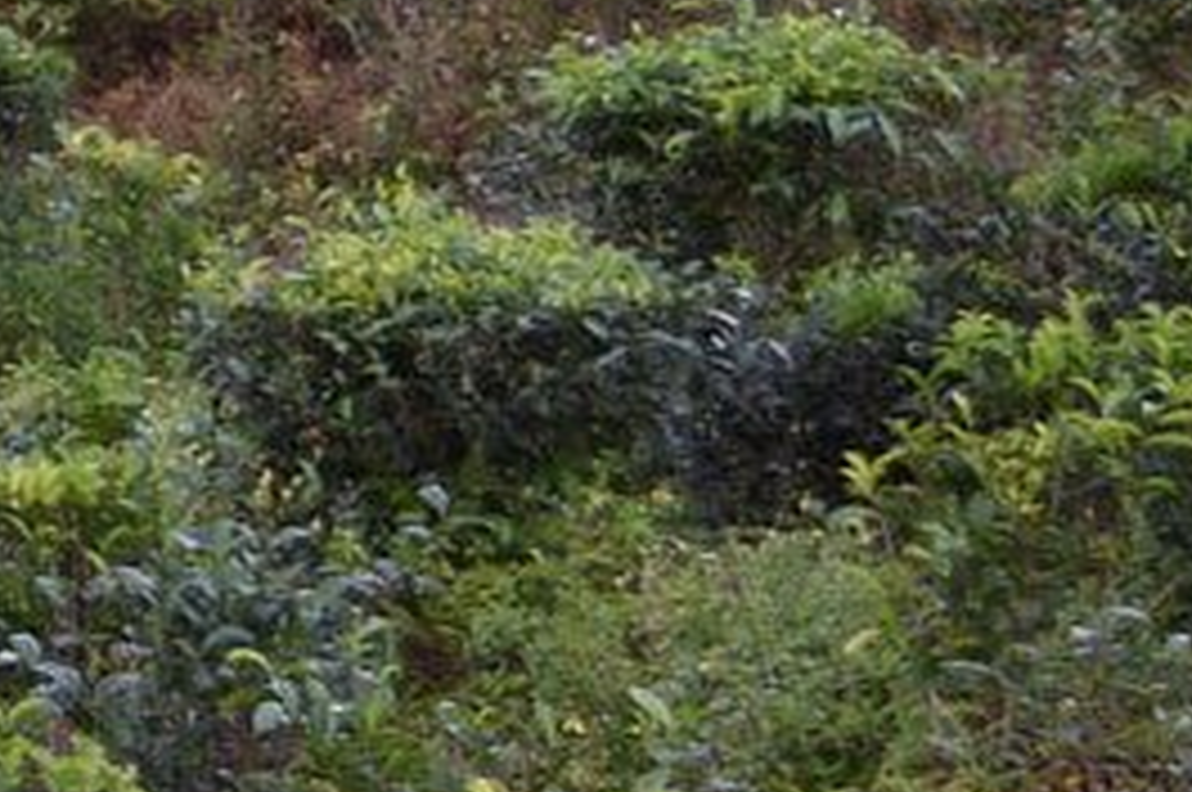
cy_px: -1274
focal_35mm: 290
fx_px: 9590
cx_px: -2285
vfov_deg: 4.6
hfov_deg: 6.5
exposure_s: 1/60
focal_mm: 32
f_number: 5
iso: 100
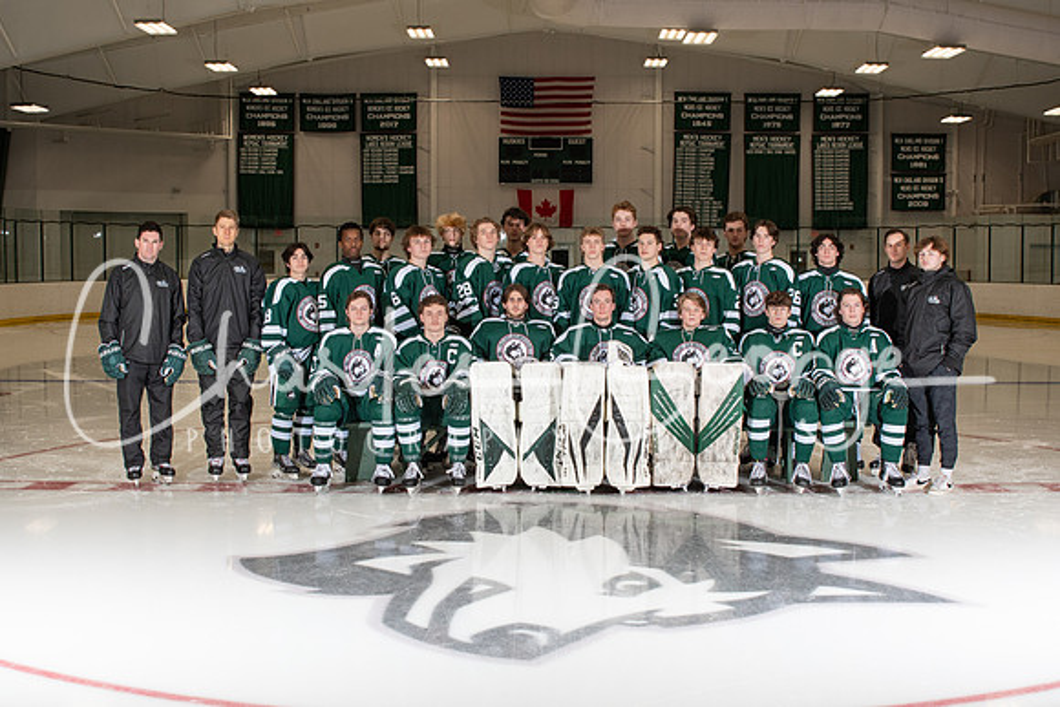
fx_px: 1245
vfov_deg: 31.7
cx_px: 543
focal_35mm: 42
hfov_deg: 46.1
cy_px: 367
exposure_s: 1/160
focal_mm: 24
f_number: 7.1
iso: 400
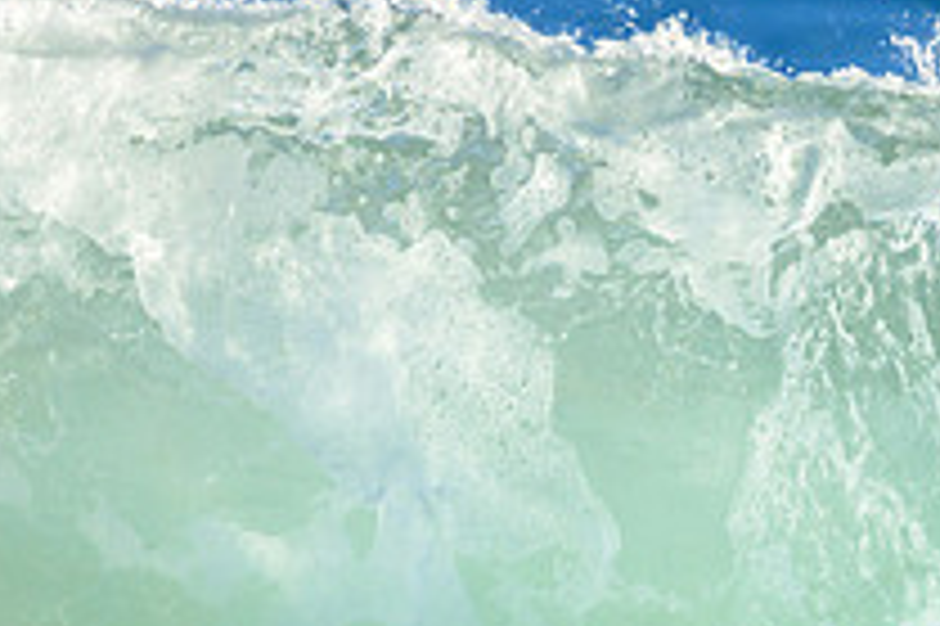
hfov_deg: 0.7
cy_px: 1065
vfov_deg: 0.5
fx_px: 75348
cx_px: 1208
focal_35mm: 2888
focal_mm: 800
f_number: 6.3
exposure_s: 1/2000
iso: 900
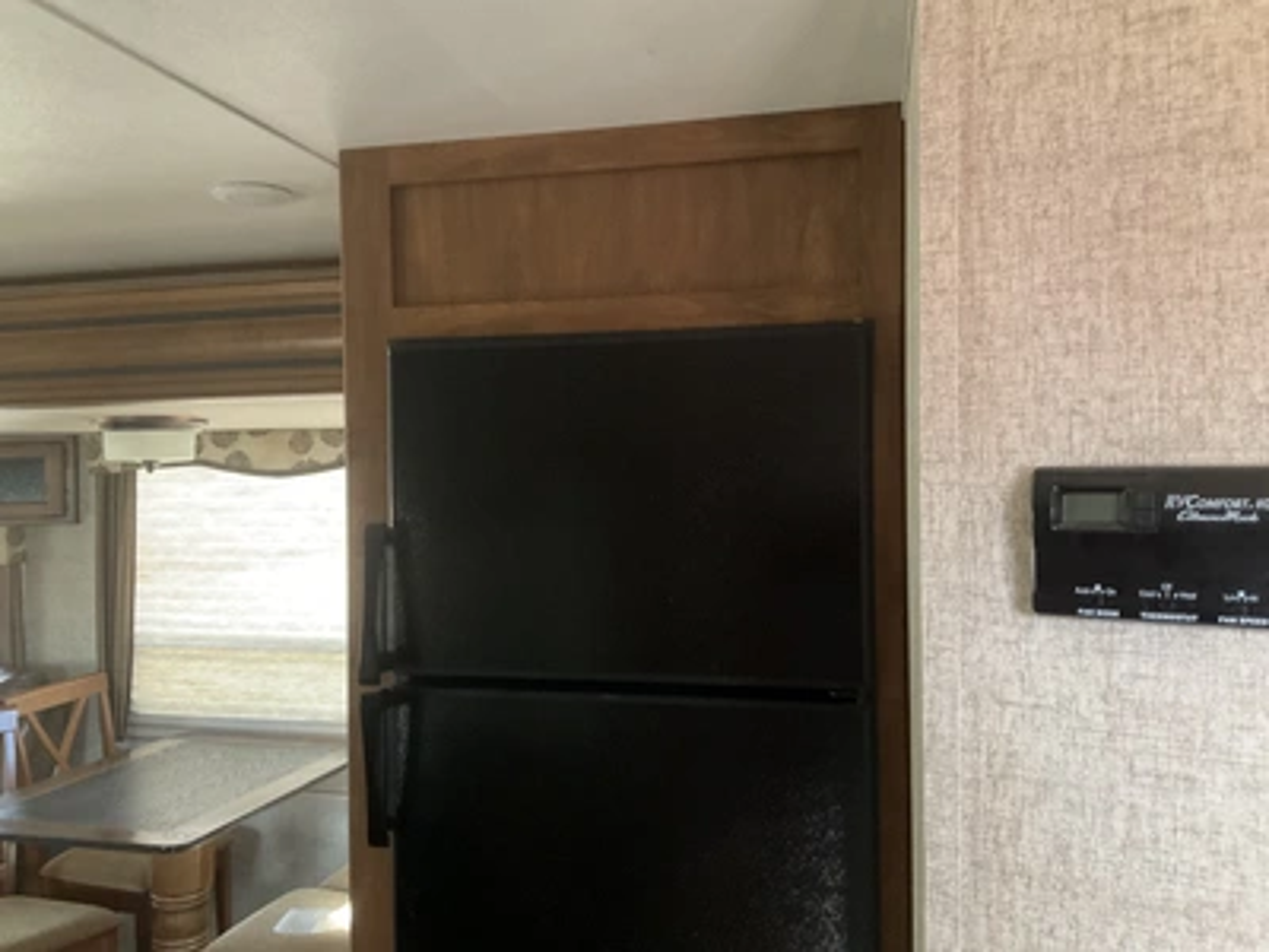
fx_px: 1063
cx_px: 634
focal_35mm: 29
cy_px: 476
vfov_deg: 48.2
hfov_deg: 61.7
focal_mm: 3
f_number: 1.8
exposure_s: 1/42
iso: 320
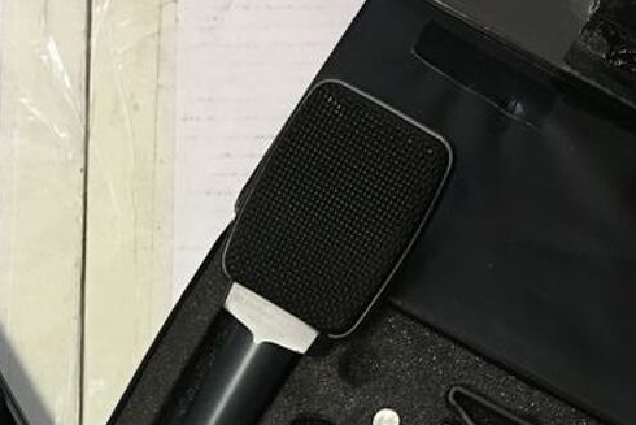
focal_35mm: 82
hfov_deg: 24.1
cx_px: 75
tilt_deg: -87.3
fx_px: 1449
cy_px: 670
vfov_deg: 15.2
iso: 160
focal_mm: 4.15
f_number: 2.2
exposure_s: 1/33
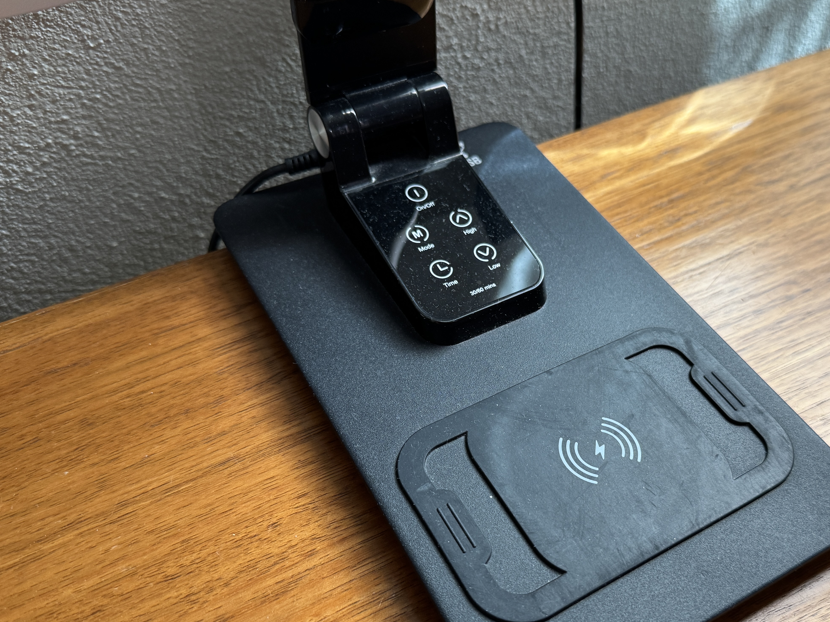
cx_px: 506
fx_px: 839
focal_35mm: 35
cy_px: 371
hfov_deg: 52.2
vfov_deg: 40.5
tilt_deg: -50.5
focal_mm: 6.76
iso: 200
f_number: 1.78
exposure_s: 1/116
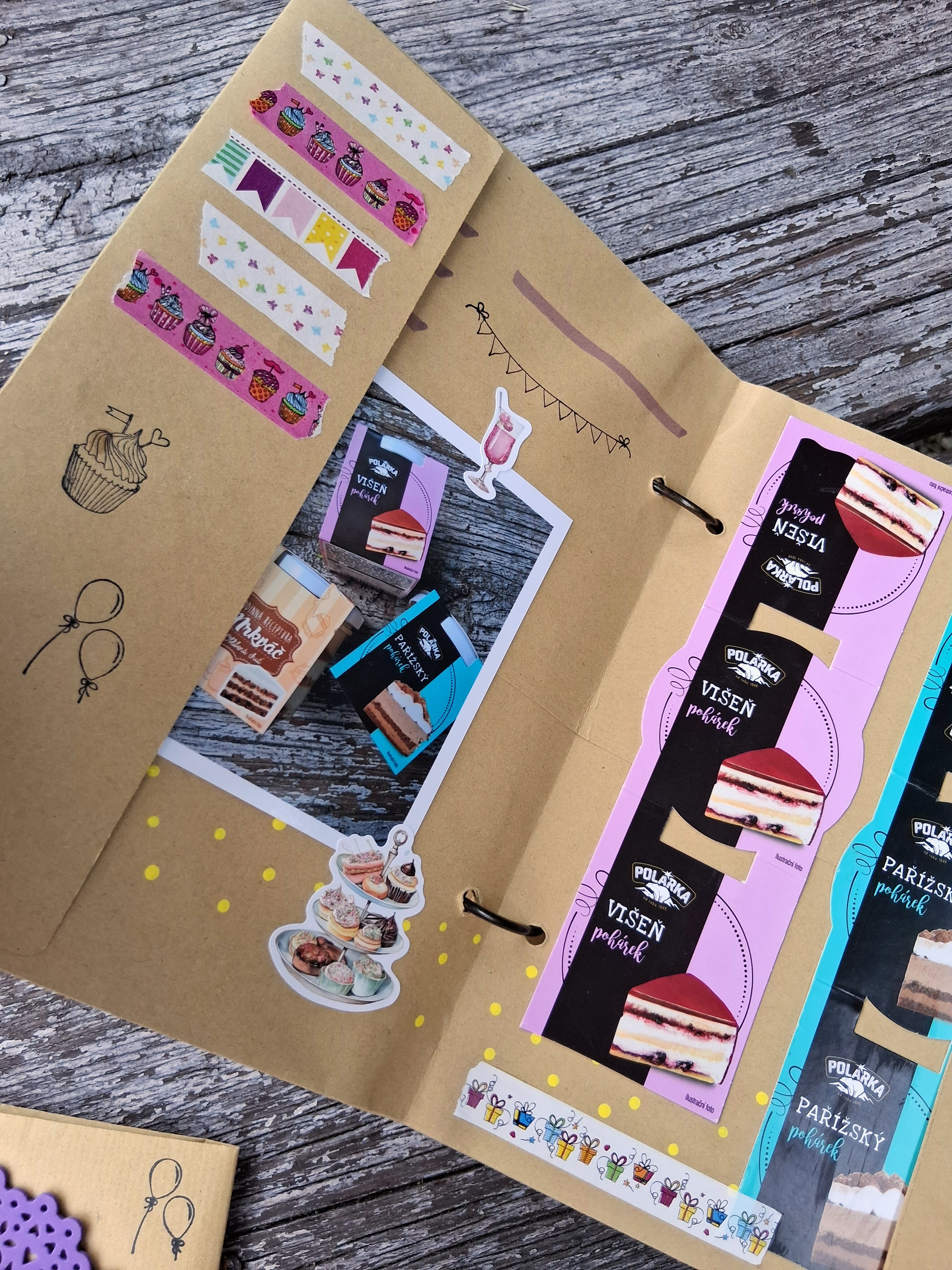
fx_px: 953
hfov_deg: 53.1
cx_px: 476
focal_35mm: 26
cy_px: 635
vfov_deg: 67.3
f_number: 1.8
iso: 160
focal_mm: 3.98
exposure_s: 1/100
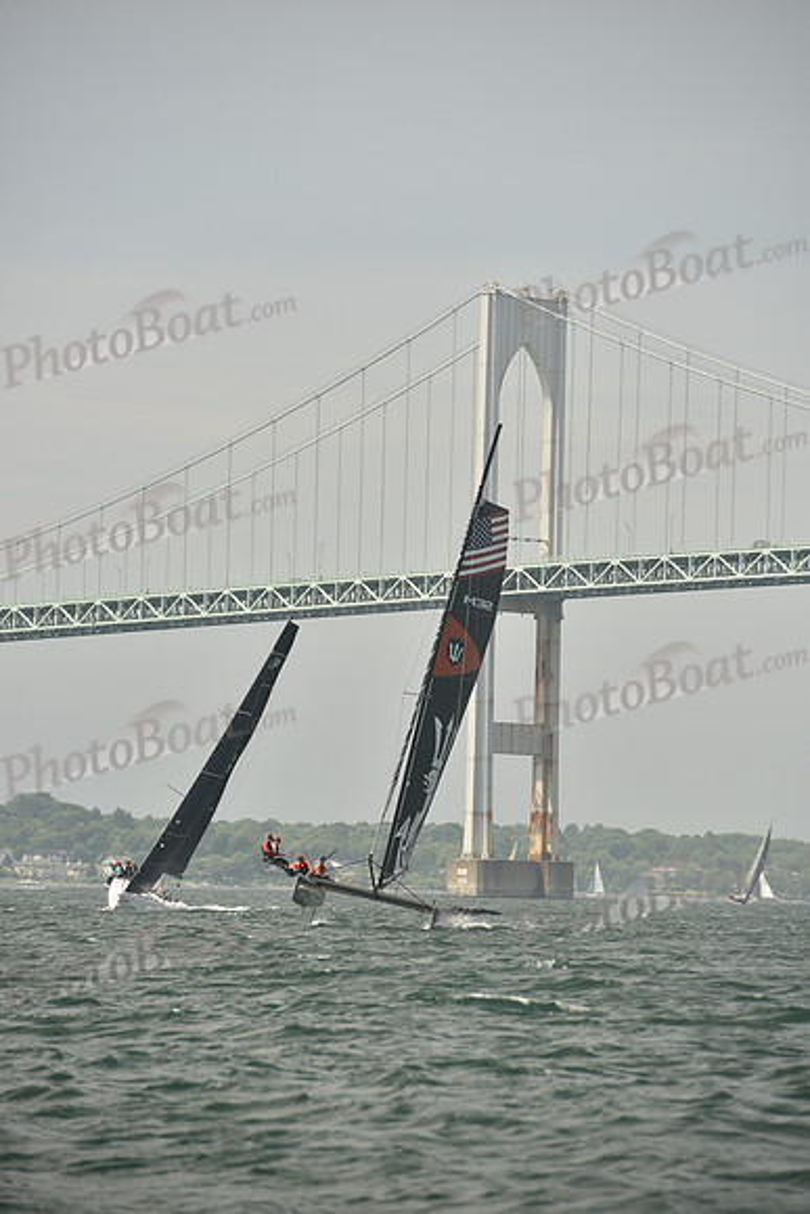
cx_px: 405
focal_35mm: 200
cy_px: 607
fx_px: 6745
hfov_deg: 6.9
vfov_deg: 10.3
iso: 250
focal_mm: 200
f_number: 5.6
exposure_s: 1/640
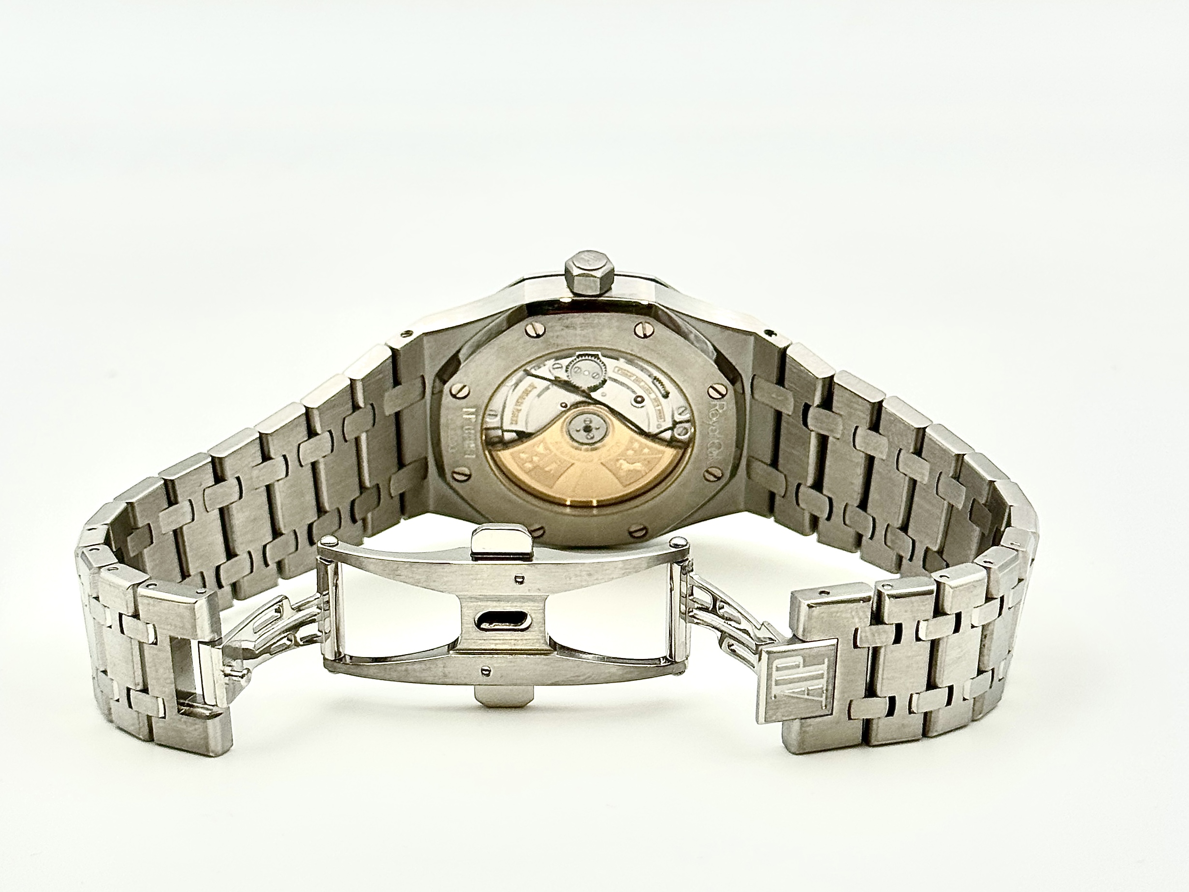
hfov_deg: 39.7
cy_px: 446
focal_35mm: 48
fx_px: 1649
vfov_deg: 30.3
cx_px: 594
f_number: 1.78
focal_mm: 6.76
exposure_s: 1/312
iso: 64
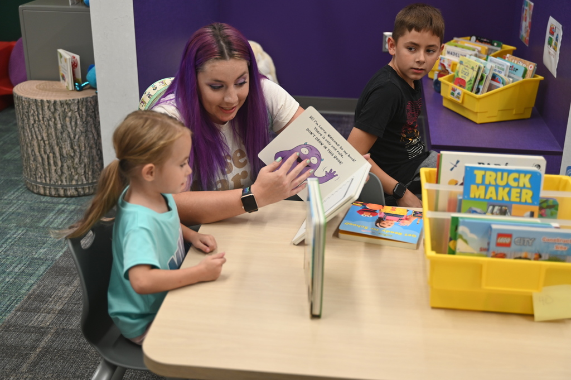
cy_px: 190
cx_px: 286
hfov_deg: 43.6
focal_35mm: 45
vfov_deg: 29.8
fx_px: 713
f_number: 2.8
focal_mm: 45
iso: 640
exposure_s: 1/125
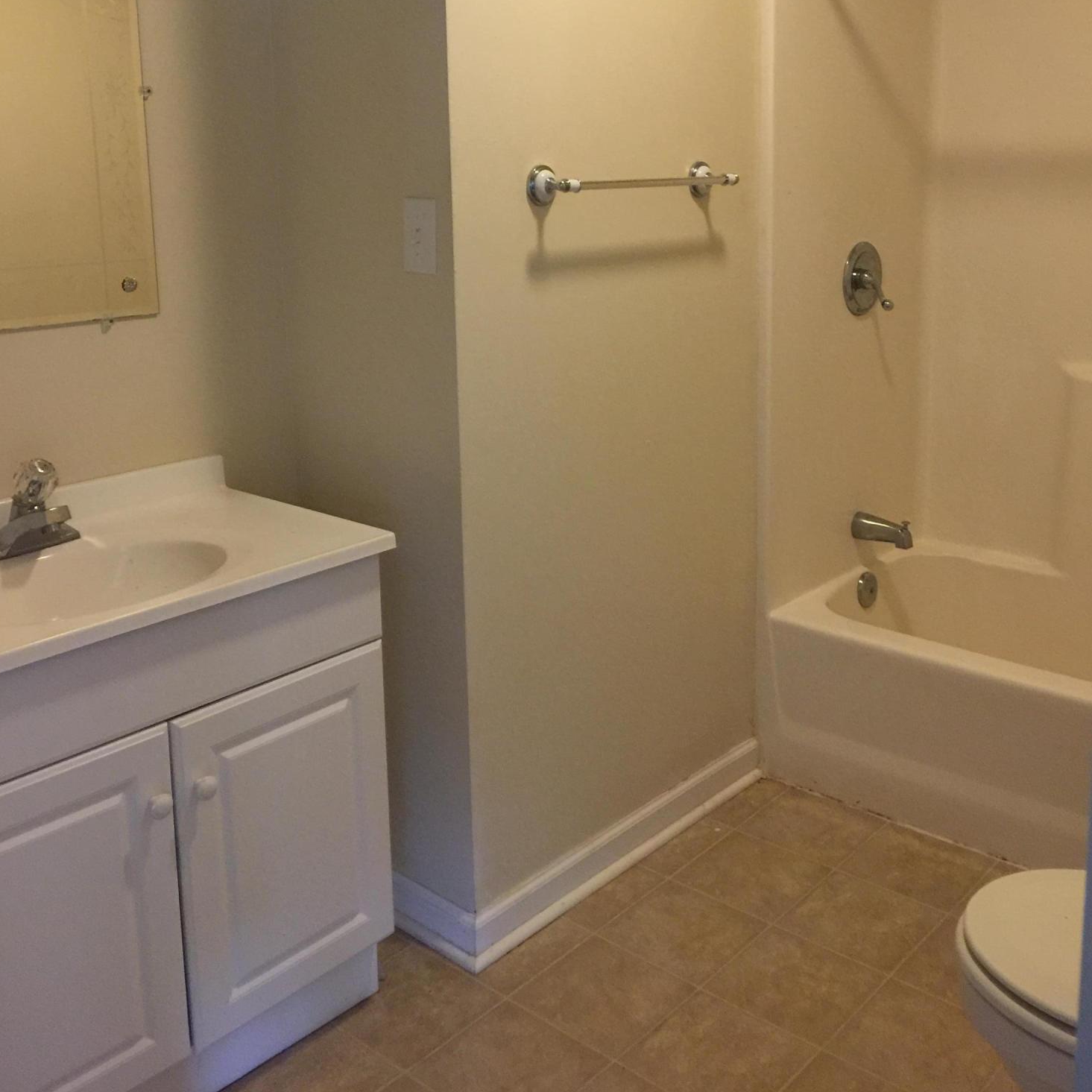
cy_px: 370
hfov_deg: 47.2
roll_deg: +1.0
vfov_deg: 46.5
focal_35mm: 35
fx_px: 1249
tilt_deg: -8.1
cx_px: 535
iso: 100
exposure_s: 1/15
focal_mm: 4.15
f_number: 2.2
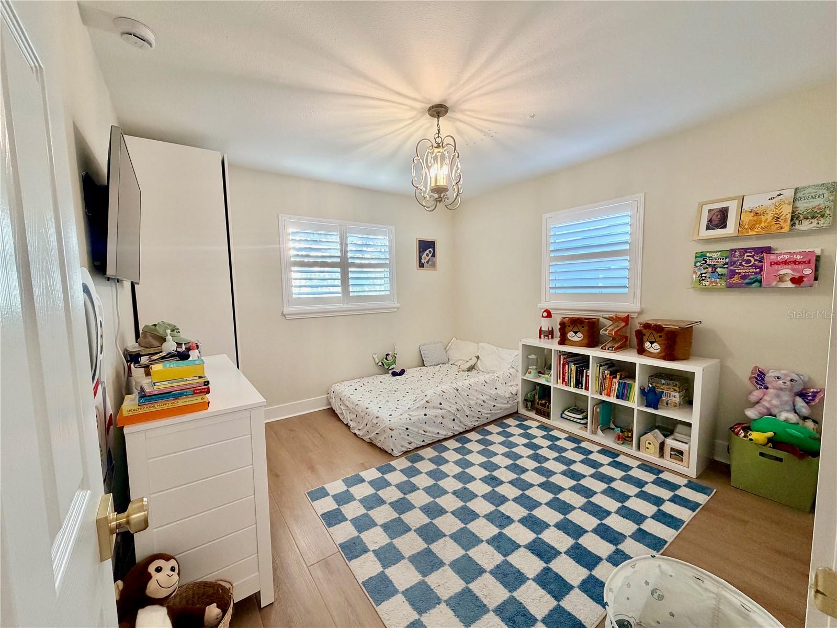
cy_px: 314
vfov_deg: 85.7
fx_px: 339
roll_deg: +0.9
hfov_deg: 102.1
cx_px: 418
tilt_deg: -4.9
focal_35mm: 14
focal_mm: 2.22
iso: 200
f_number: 2.2
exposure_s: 1/120
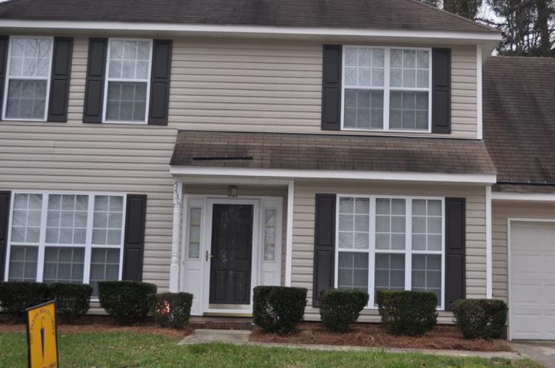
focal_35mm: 51
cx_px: 306
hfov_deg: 38.9
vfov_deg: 26.4
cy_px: 192
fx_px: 785
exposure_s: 1/250
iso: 200
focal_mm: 24
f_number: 4
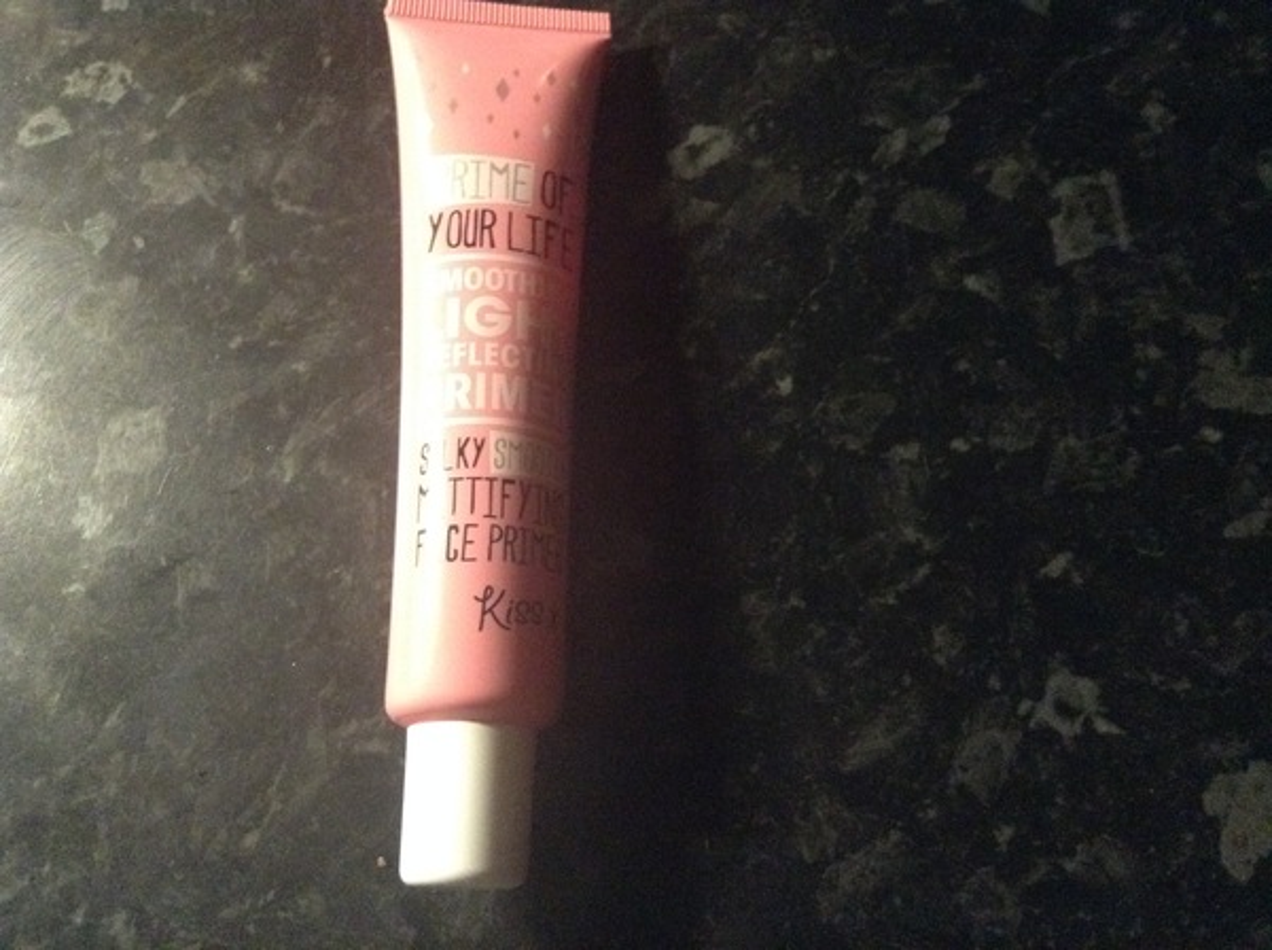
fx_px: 1211
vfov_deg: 42.8
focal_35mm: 33
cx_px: 636
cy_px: 475
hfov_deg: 55.4
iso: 640
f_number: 2.4
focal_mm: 3.3
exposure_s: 1/15
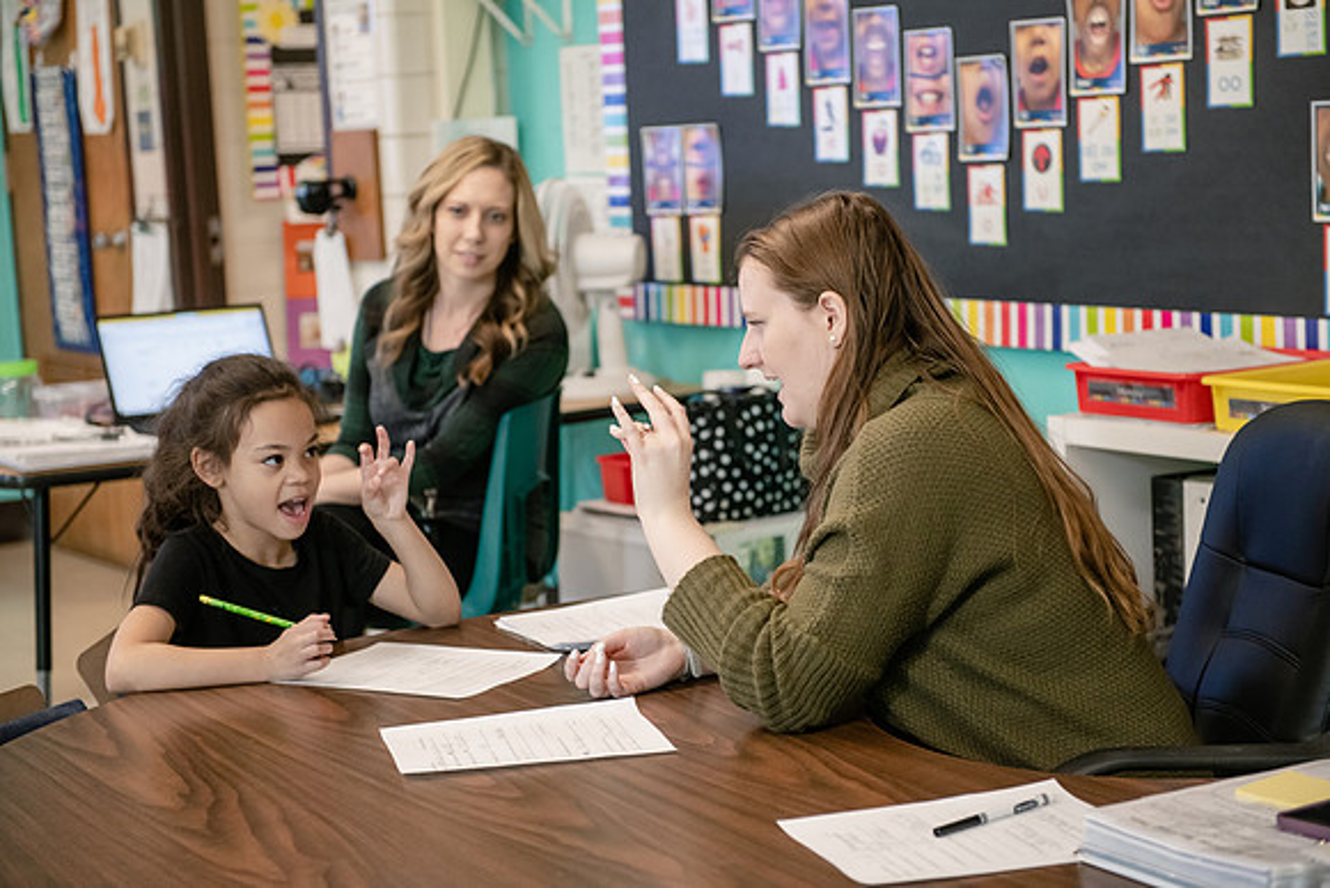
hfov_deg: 28.8
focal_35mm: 70
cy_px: 444
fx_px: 2587
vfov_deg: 19.5
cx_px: 665
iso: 2000
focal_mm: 70
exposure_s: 1/200
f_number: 3.5
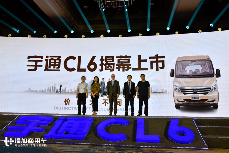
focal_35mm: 28
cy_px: 76
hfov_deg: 65.5
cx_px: 114
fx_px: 178
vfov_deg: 46.4
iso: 400
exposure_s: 1/160
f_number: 6.3
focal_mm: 28
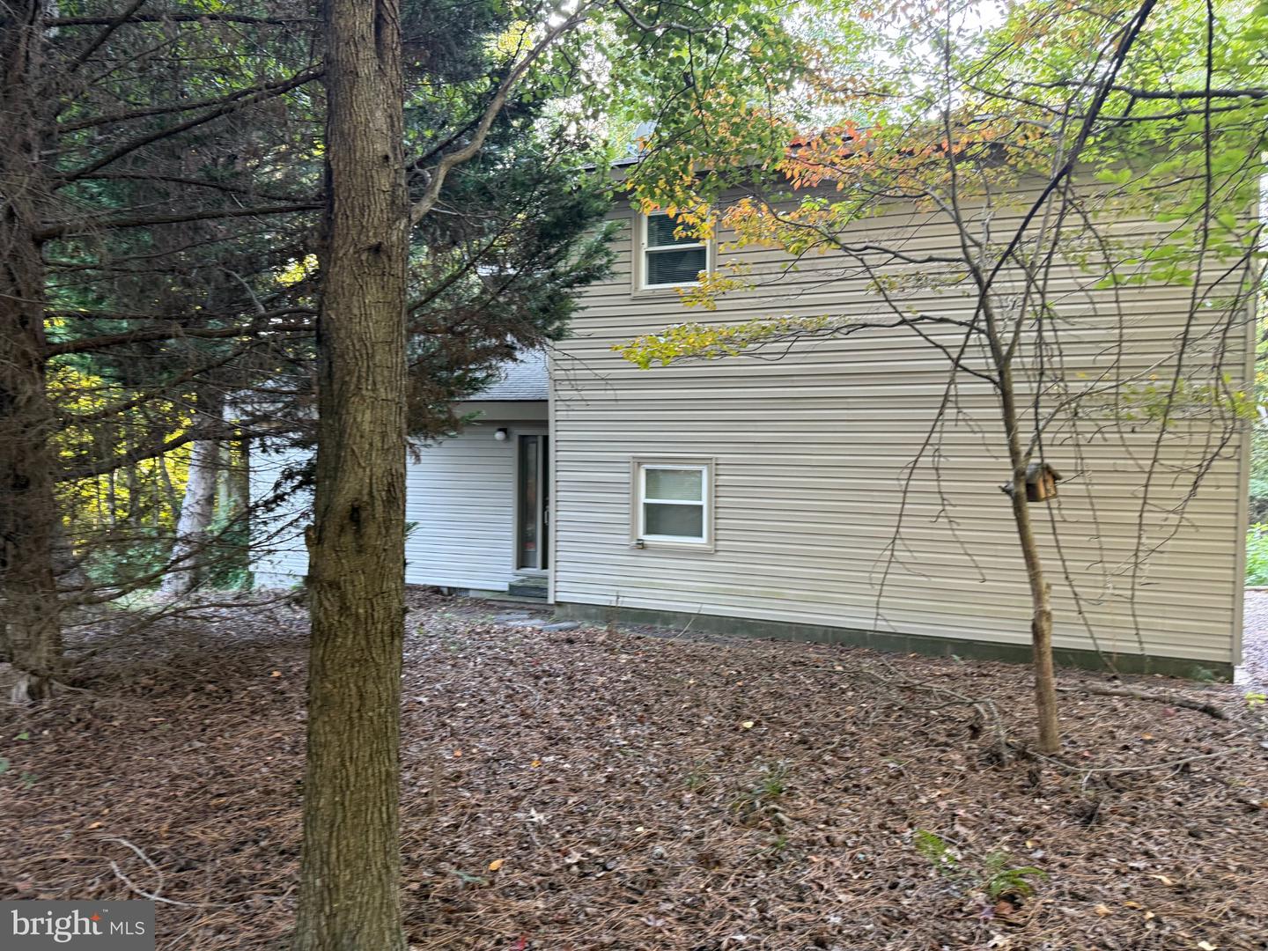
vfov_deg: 56.8
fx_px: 879
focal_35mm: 24
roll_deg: -0.3
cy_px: 476
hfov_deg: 71.6
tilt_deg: +1.1
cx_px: 634
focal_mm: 6.76
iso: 200
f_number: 1.78
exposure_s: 1/63
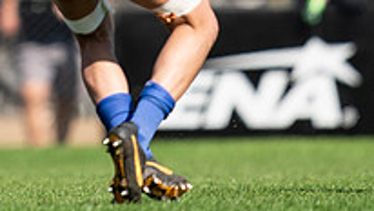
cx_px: -227
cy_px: -205
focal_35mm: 2060
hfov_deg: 1.0
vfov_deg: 0.6
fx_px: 20434
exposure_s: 1/1250
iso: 100
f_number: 2.8
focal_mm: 400
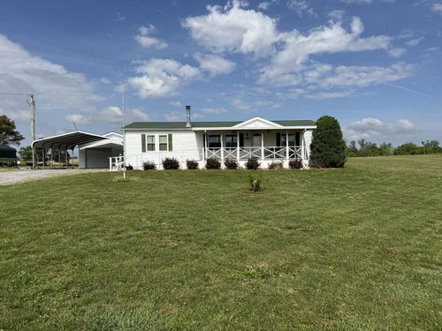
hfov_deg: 71.6
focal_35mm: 24
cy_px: 166
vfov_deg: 56.8
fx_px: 306
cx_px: 221
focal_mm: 6.76
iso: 80
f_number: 1.78
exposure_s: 1/7353
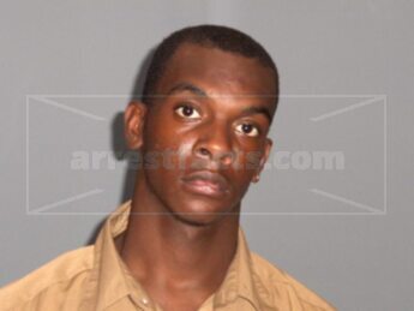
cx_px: 207
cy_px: 156
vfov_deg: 17.2
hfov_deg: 22.8
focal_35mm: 86
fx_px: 1029
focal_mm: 17.7
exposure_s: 1/108
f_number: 4
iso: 117
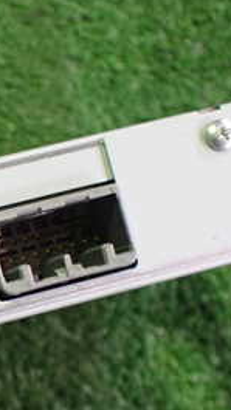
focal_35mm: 74
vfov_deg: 28.4
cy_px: 278
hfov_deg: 15.1
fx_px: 806
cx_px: -113
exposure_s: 1/80
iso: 800
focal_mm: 5.4
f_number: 2.3
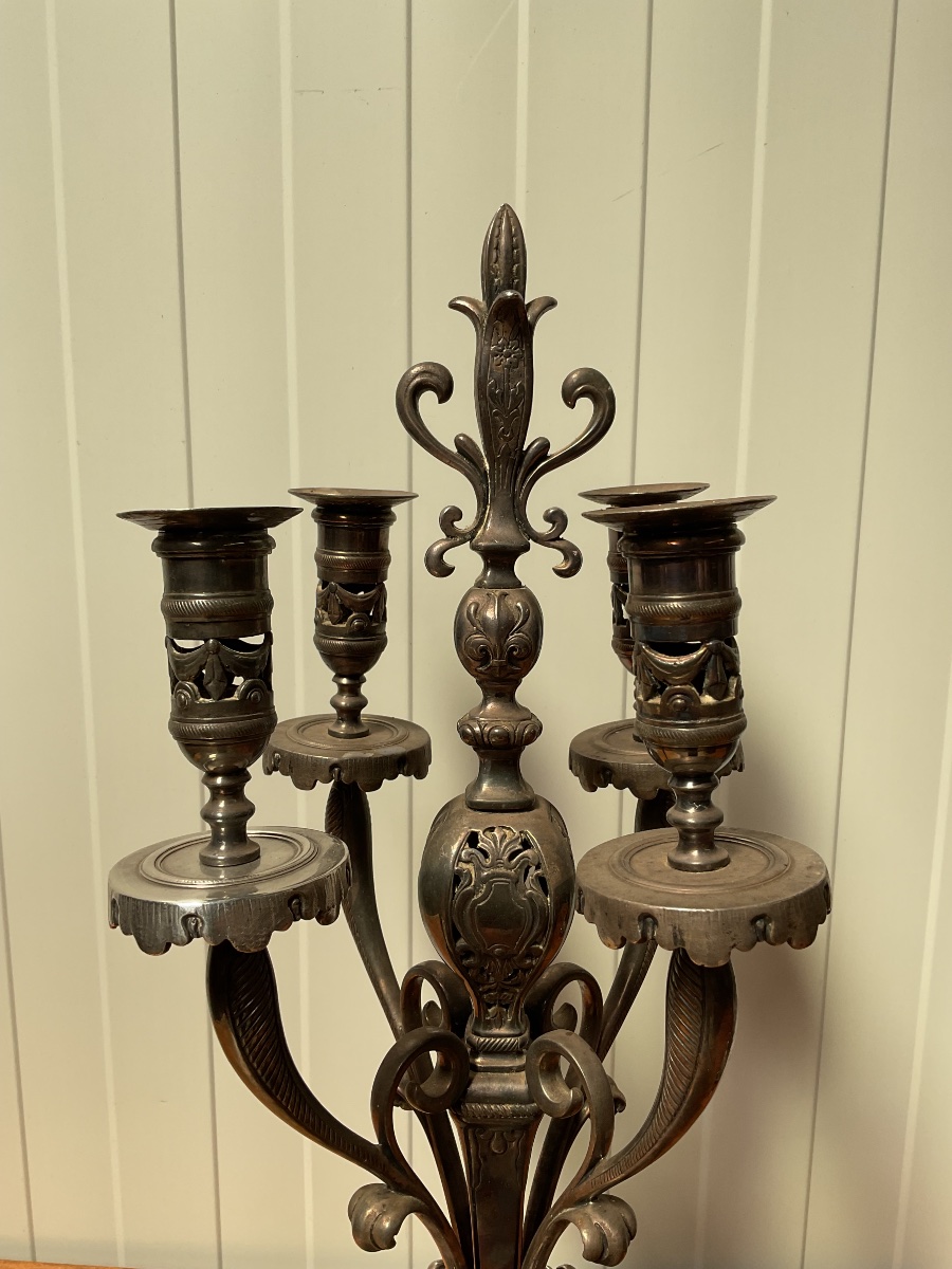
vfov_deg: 61.7
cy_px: 634
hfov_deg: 48.2
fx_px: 1063
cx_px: 476
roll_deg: -1.1
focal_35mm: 29
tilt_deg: -9.8
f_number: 1.8
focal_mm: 3
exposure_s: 1/375
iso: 16
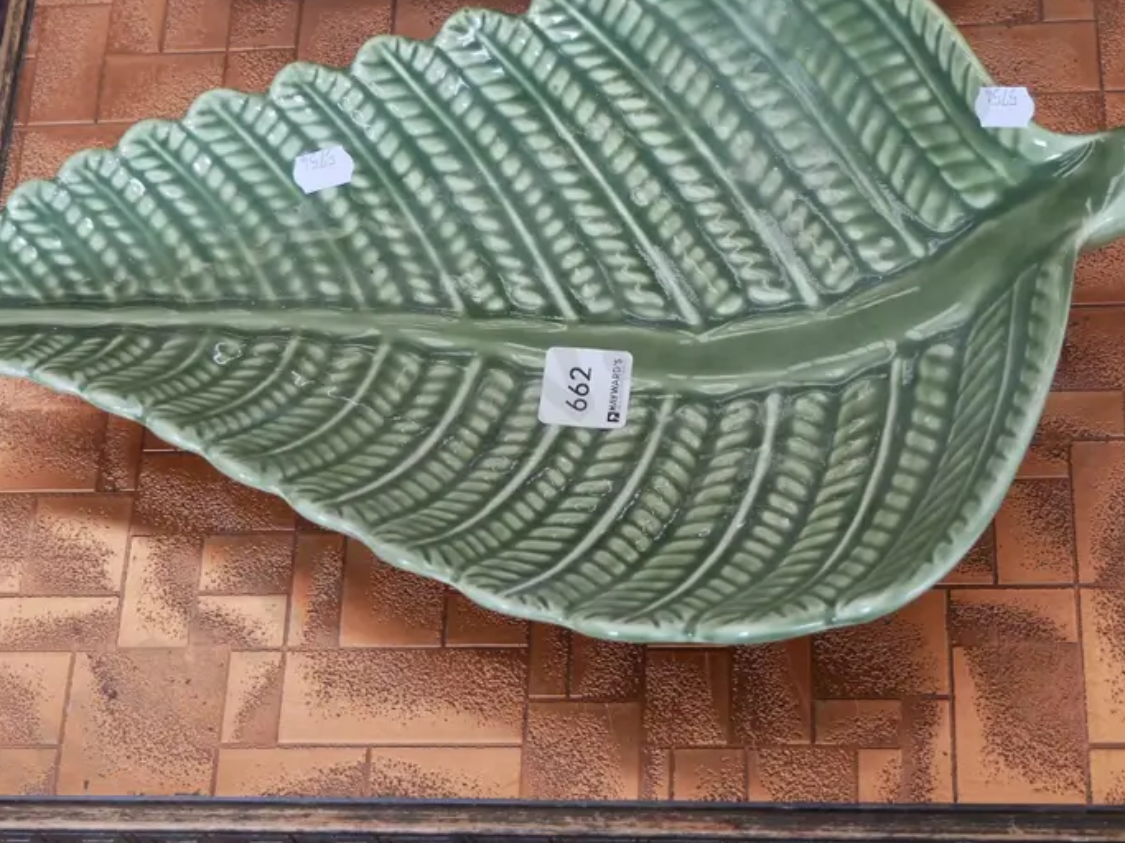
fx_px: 2145
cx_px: 568
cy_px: 374
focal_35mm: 66
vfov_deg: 22.2
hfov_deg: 29.4
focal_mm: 22
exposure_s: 1/60
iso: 800
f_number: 4.2
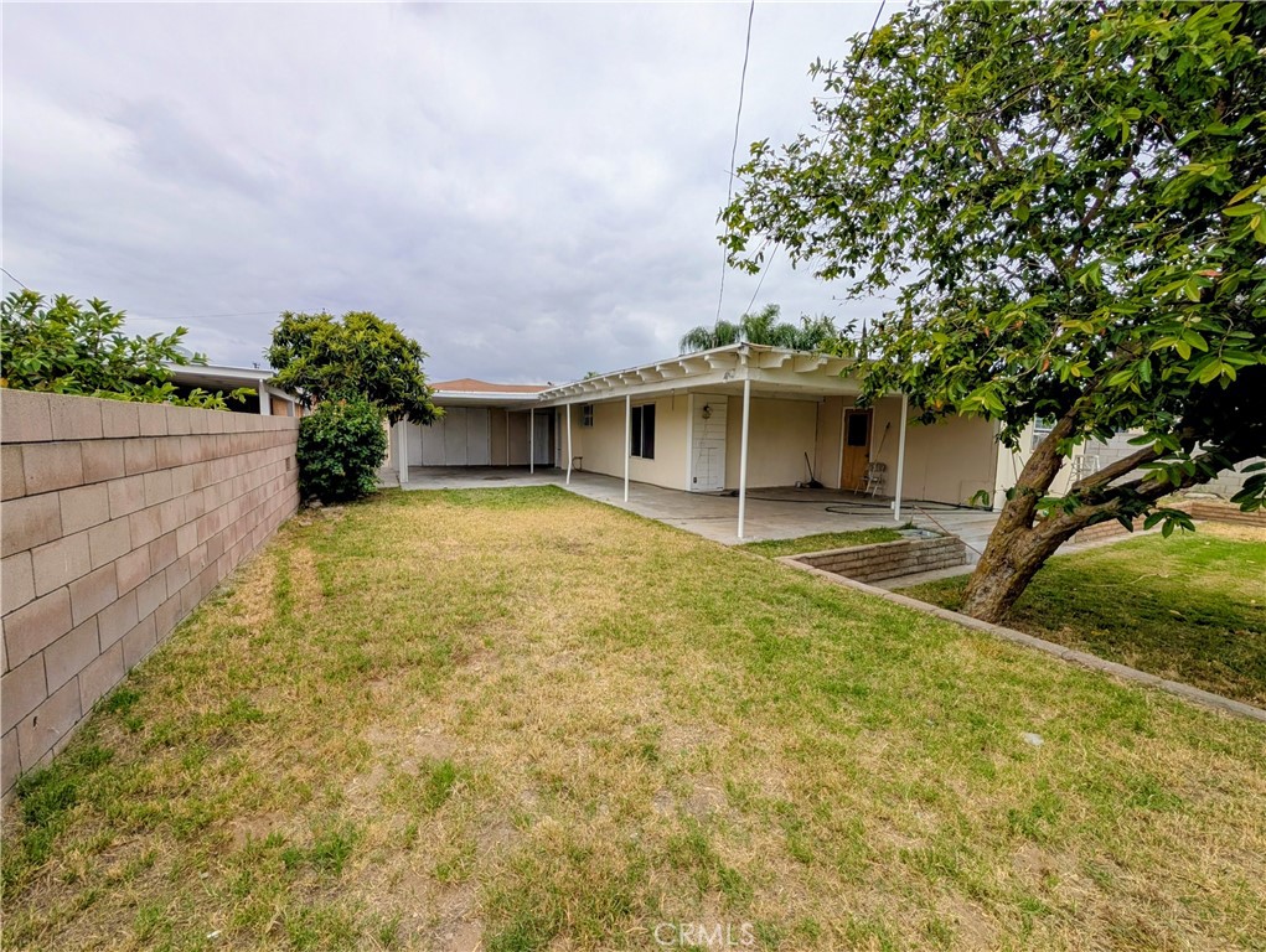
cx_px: 633
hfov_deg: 110.5
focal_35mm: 12
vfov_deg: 94.6
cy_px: 476
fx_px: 439
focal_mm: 2.02
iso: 53
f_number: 1.7
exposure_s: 1/1887
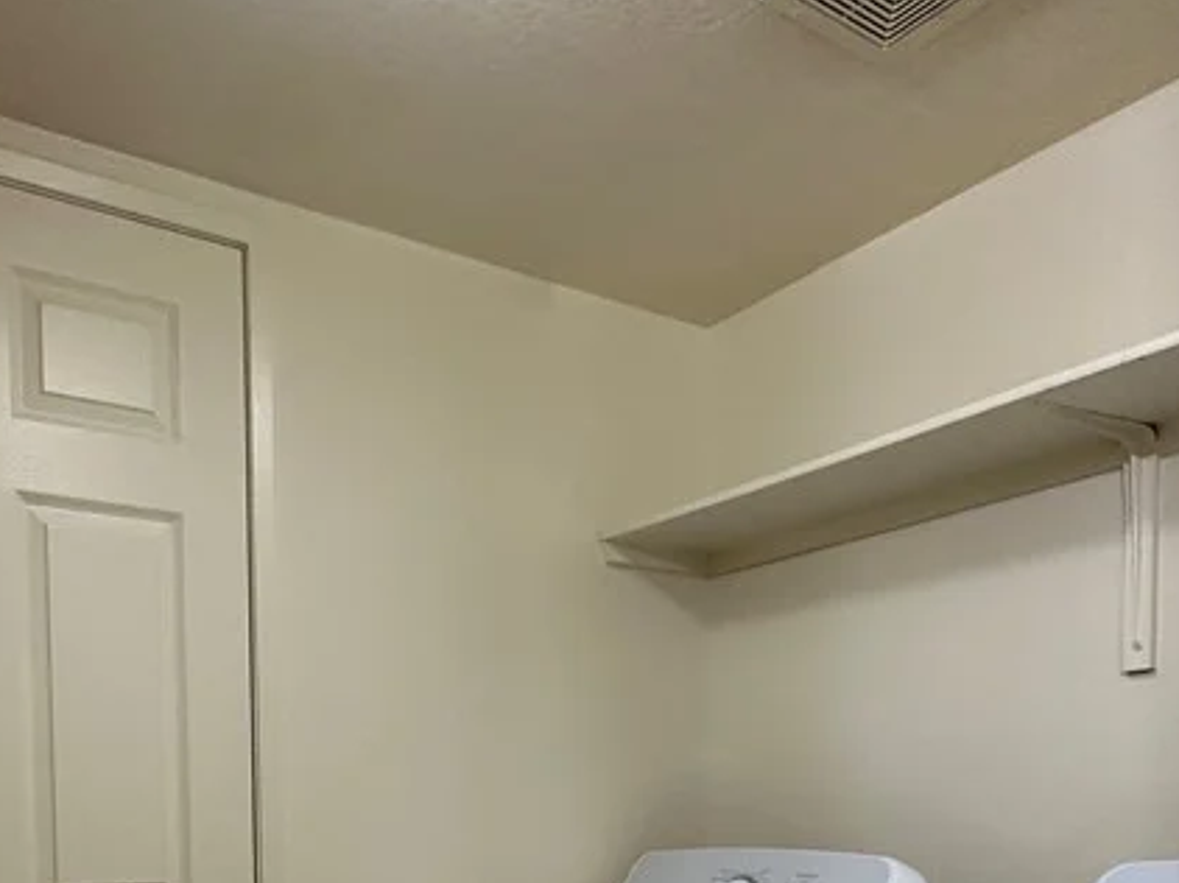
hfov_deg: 53.5
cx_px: 450
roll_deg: -0.5
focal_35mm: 34
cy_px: 877
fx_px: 1157
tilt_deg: -3.9
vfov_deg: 37.4
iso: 250
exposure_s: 1/120
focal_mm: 2.22
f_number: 2.2
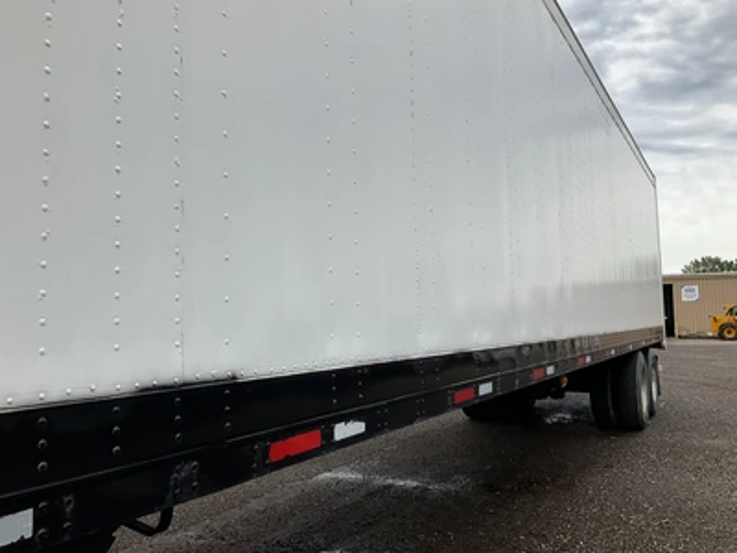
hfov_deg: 61.7
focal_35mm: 29
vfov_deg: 48.2
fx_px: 617
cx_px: 368
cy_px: 276
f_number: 1.8
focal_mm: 3
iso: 25
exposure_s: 1/1221
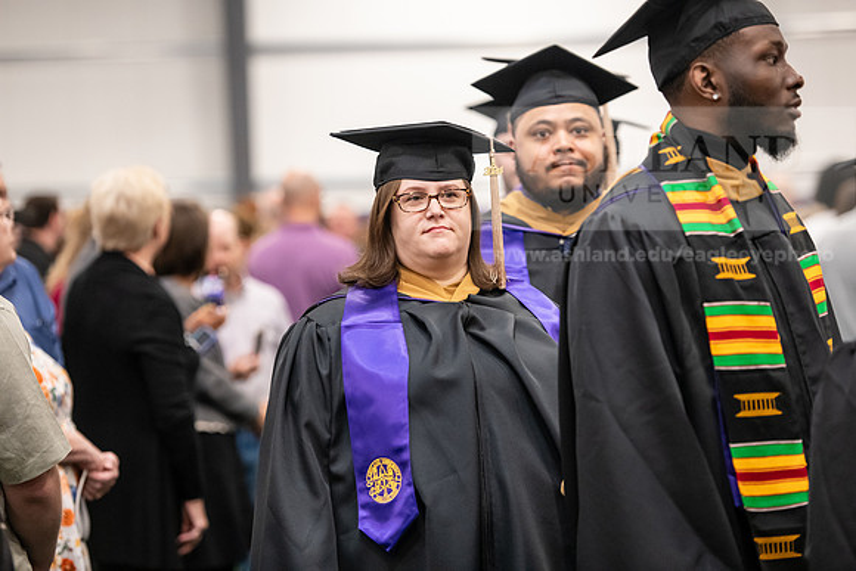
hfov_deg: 15.8
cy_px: 286
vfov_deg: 10.6
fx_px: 3092
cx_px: 428
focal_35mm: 130
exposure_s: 1/200
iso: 3200
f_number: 3.2
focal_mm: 130
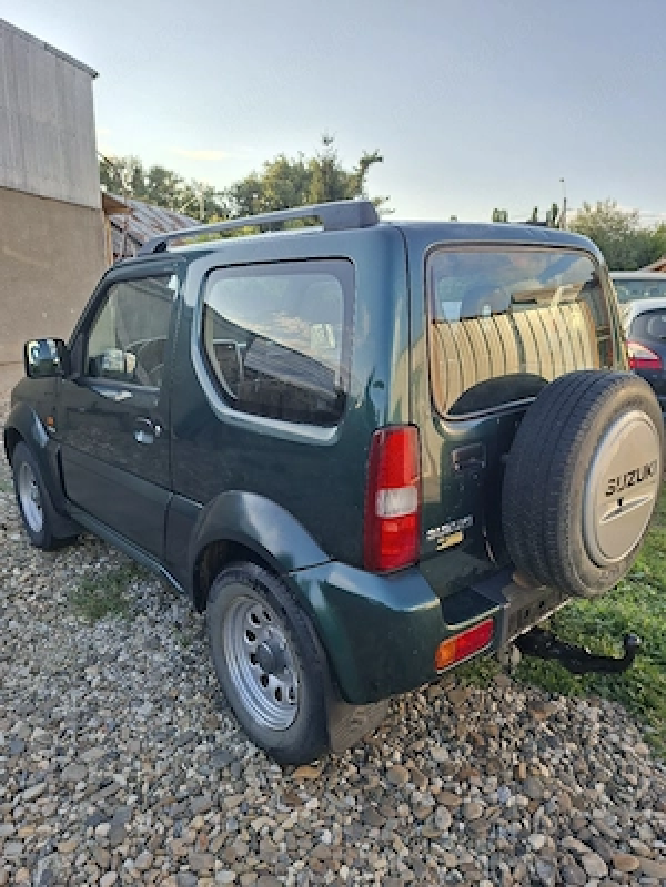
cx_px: 333
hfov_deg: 58.9
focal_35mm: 23
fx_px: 590
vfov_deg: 73.9
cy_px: 444
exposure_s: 1/312
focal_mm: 5.54
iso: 50
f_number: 1.8
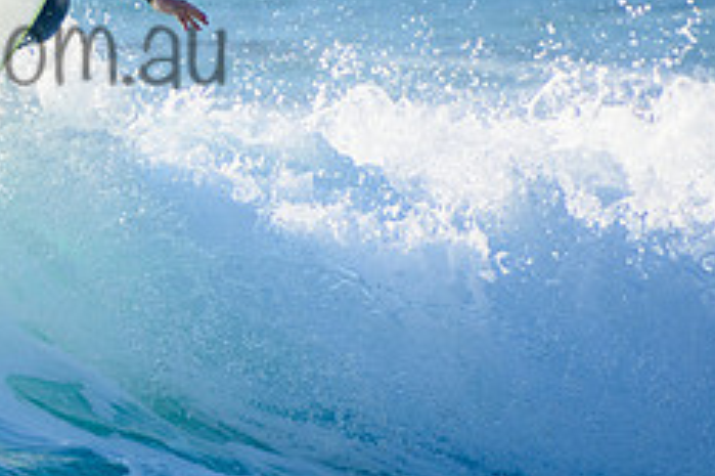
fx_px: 30206
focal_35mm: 1522
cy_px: 14
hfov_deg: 1.4
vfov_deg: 0.9
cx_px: -98
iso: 500
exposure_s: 1/2000
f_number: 5.6
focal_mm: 400
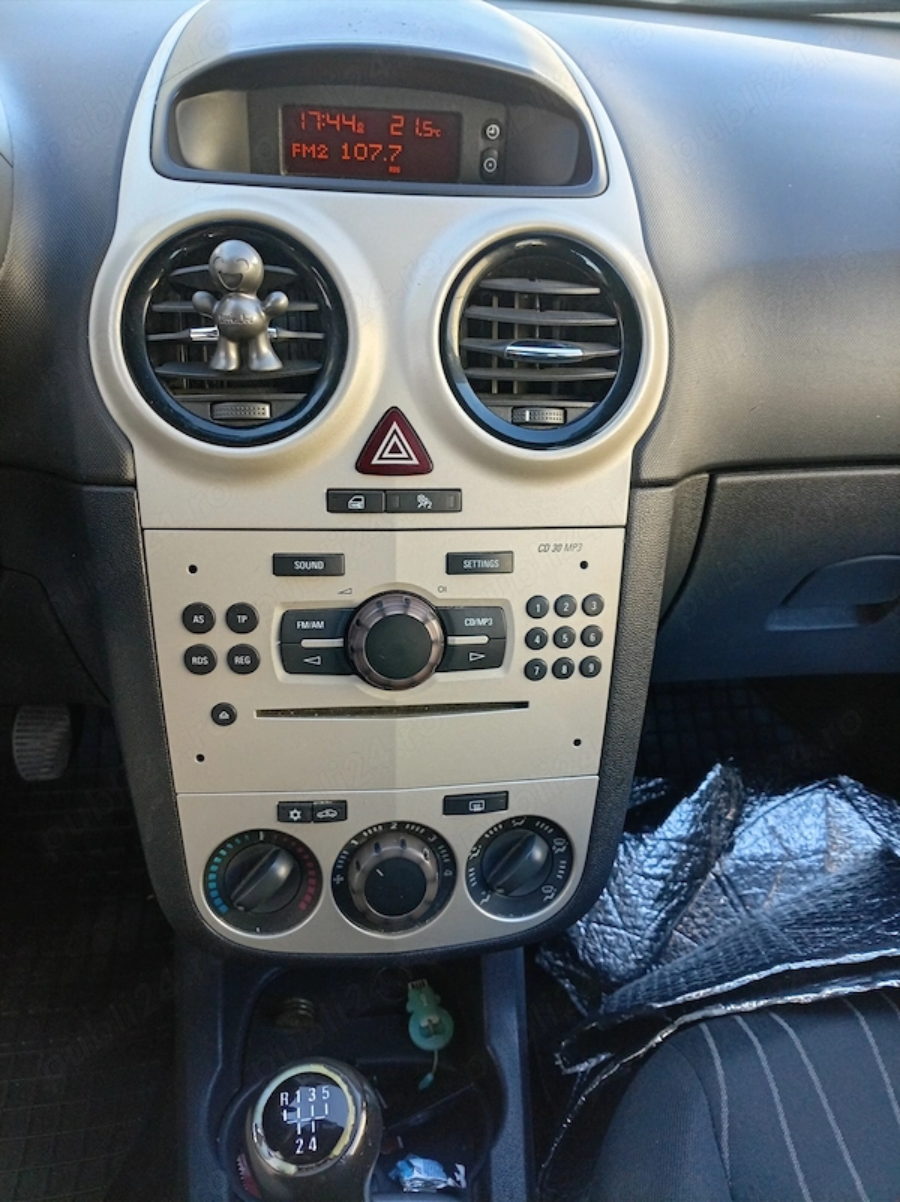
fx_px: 867
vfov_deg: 69.4
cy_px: 601
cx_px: 450
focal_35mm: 25
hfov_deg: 54.8
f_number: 1.8
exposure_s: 1/50
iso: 131
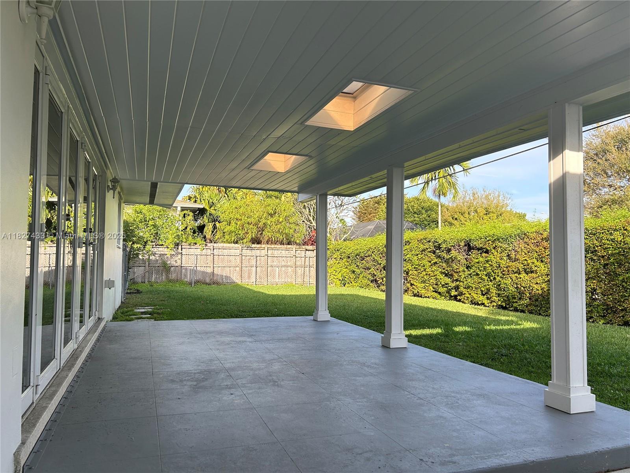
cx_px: 315
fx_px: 473
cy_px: 236
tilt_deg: +1.6
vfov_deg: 53.1
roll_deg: -0.6
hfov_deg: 67.3
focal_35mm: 26
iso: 50
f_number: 1.5
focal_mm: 5.7
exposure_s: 1/982
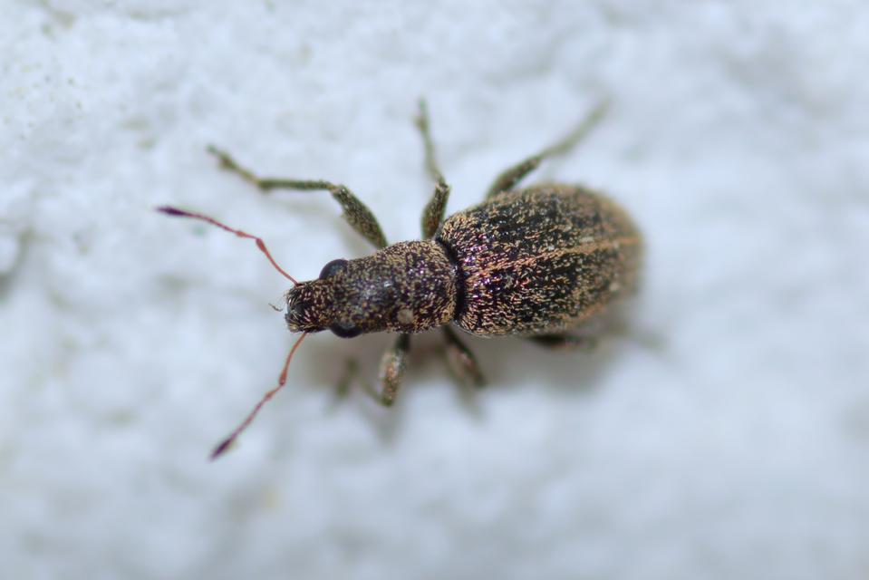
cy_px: 290
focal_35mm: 150
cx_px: 434
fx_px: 3622
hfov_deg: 13.7
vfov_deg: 9.2
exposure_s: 1/200
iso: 100
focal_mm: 100
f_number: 13
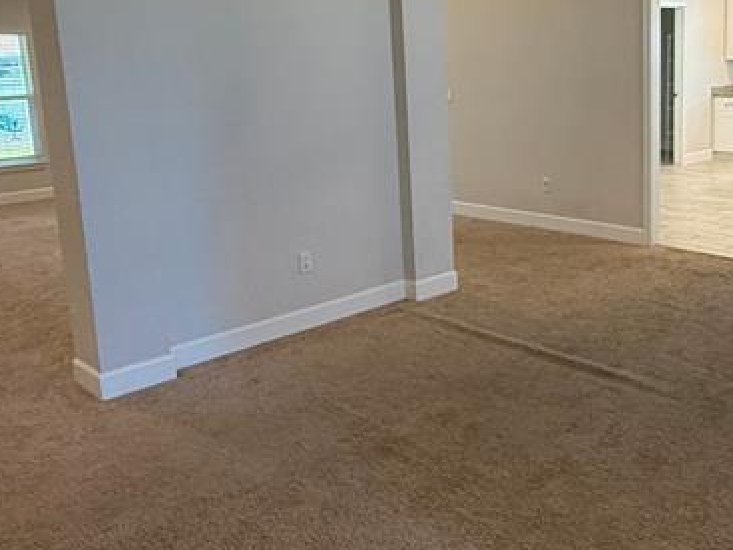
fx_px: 826
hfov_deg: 46.8
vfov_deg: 36.6
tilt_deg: -11.1
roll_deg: +1.4
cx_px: 512
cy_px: 205
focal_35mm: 39
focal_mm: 2.22
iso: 320
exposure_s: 1/120
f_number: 2.2
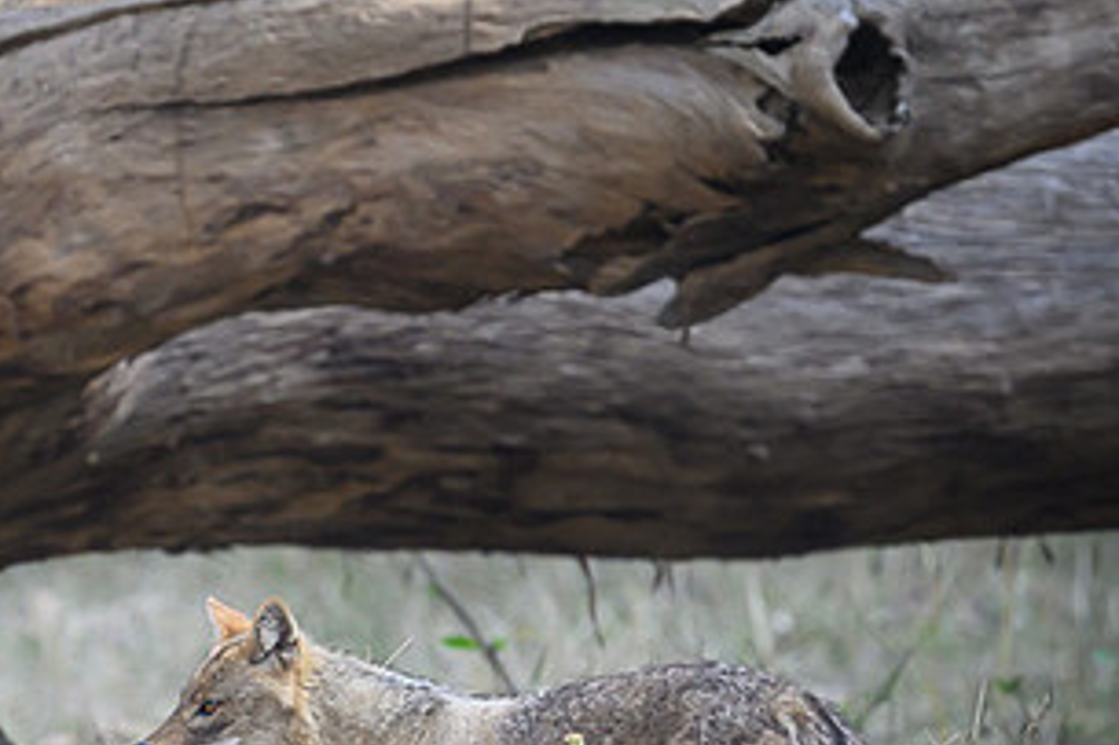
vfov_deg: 0.8
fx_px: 53308
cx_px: 170
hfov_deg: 1.2
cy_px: 480
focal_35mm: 1716
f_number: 4
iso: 1250
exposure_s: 1/1600
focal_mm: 560
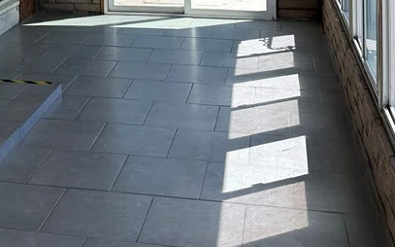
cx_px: 100
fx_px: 689
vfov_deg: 18.2
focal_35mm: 64
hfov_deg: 31.4
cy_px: -118
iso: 80
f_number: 1.78
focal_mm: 6.86
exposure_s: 1/785
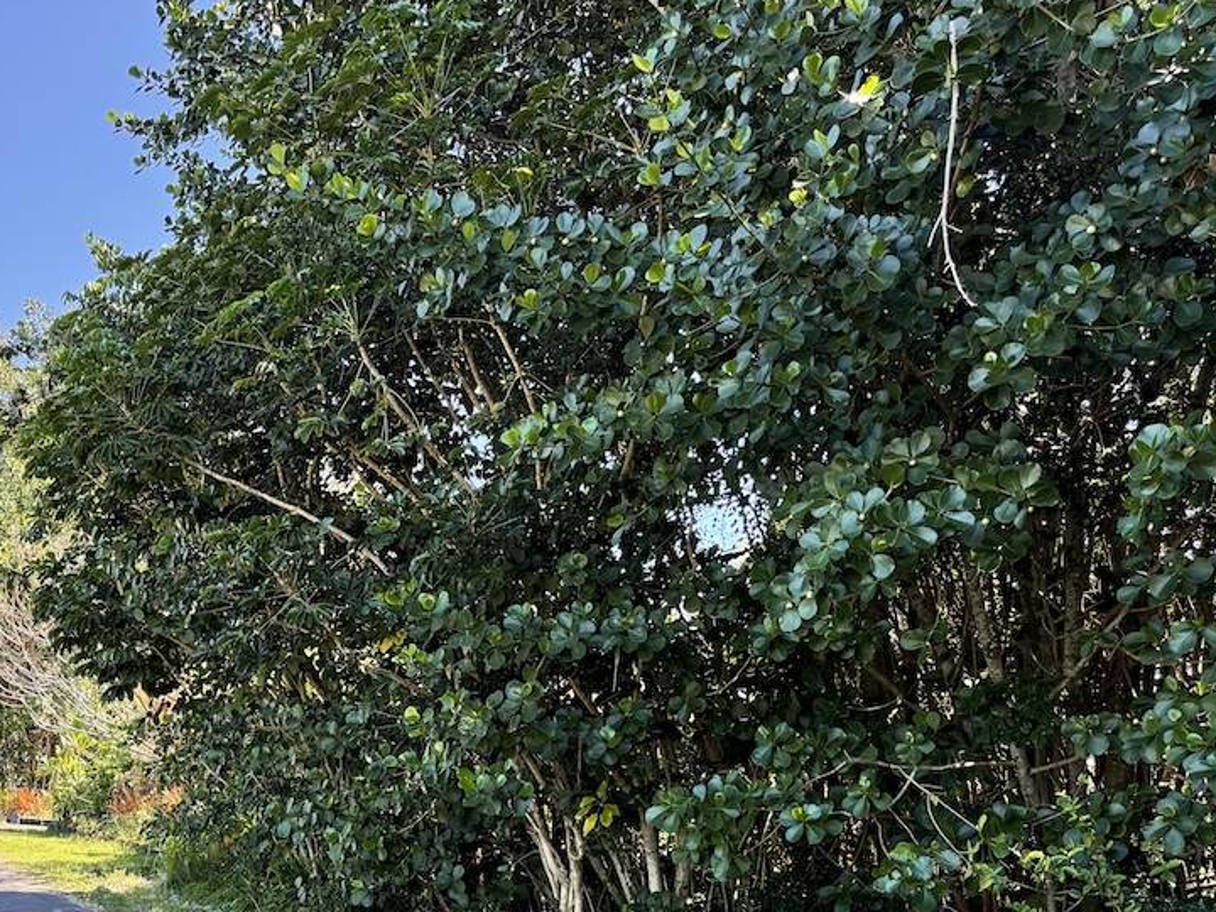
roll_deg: -2.6
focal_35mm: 40
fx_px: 1405
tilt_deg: +4.9
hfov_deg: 45.4
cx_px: 329
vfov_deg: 35.1
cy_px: 699
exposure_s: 1/535
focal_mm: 6.76
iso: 100
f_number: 1.78
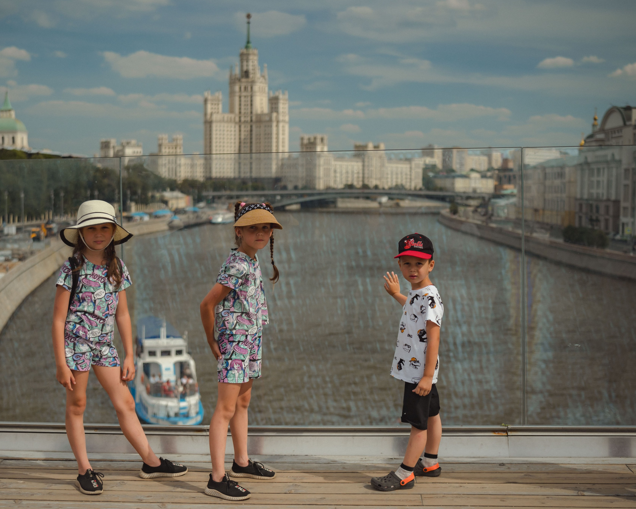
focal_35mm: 48
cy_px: 253
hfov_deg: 38.6
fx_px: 904
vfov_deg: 31.5
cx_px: 251
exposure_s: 1/5000
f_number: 2
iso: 100
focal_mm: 35
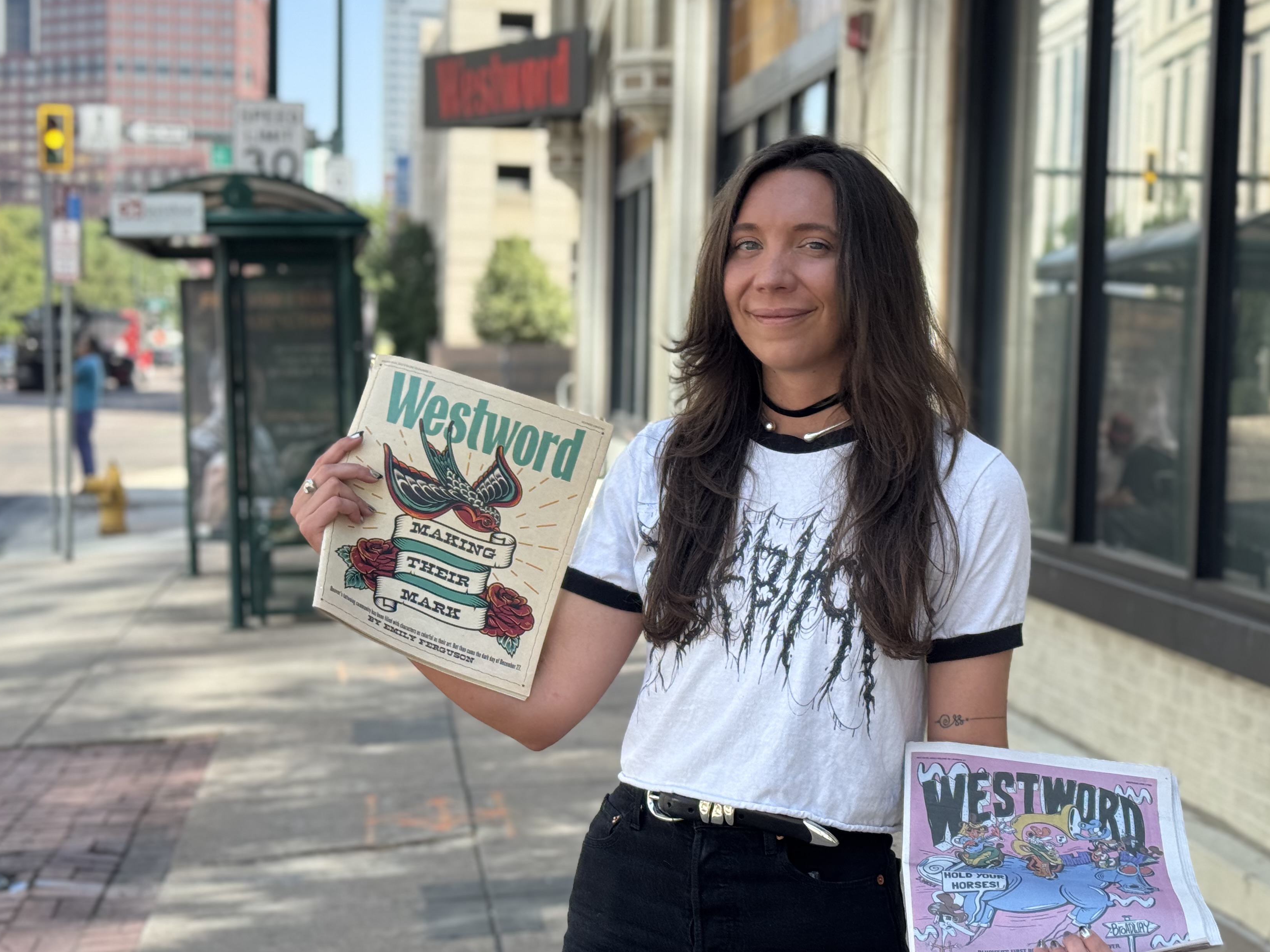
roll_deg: -2.0
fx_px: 2165
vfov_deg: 24.8
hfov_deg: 32.6
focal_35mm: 59
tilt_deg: -4.5
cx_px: 726
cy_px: 490
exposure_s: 1/783
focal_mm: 6.76
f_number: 1.78
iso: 64
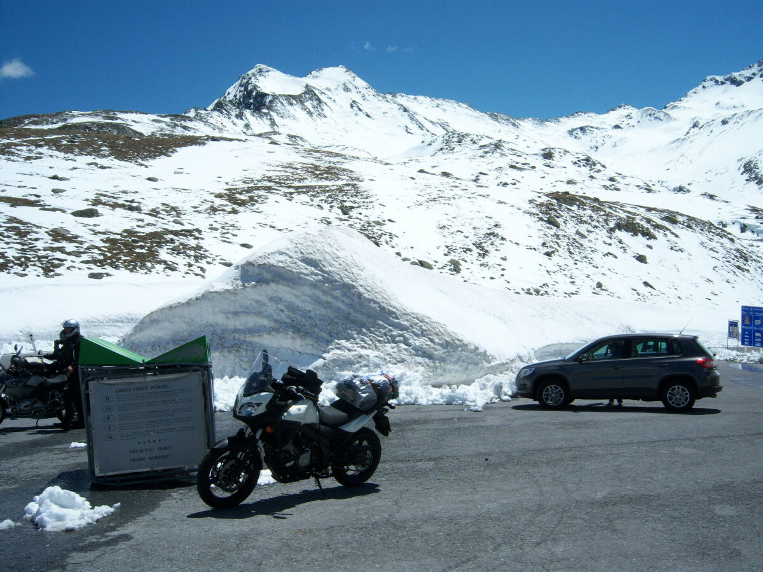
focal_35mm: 36
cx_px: 382
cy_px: 286
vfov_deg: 39.7
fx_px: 794
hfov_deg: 51.4
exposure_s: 1/2000
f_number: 4.8
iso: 80
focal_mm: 7.5
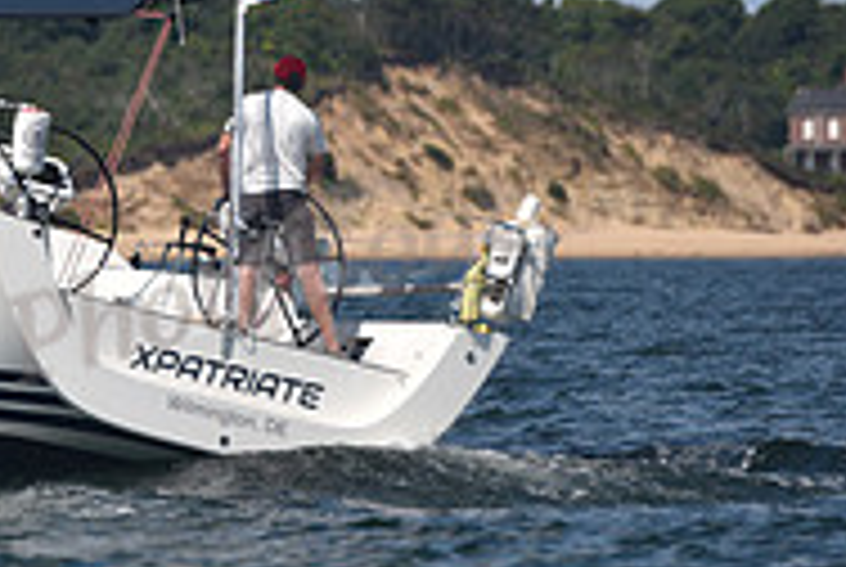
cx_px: -220
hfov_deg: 3.3
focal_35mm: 616
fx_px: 14499
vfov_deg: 2.2
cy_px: 97
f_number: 3.5
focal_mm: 200
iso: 250
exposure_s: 1/2500
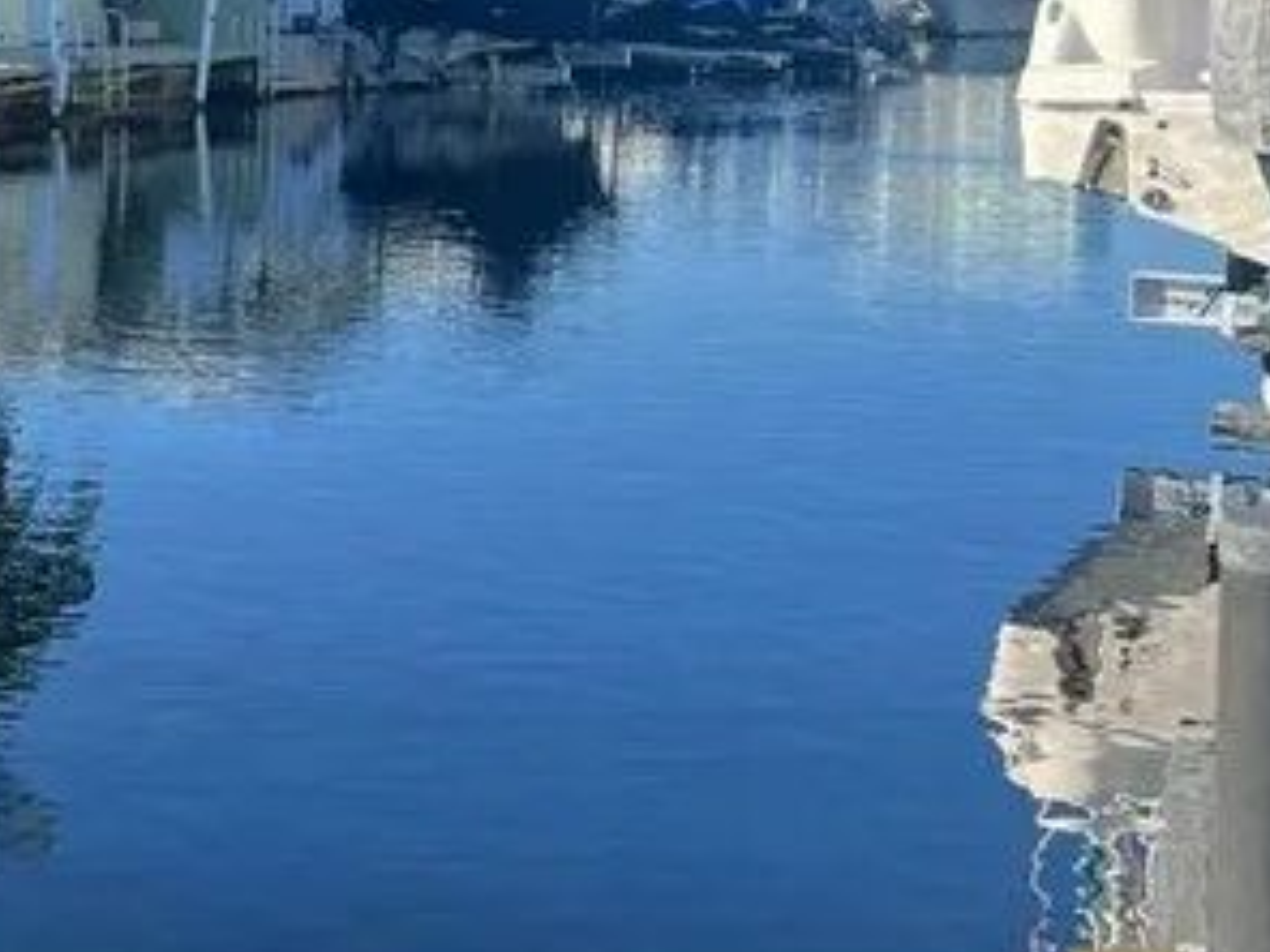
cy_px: 307
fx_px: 2752
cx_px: 4
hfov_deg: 24.8
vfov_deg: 19.6
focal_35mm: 75
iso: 50
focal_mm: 5.7
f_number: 1.5
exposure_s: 1/2083
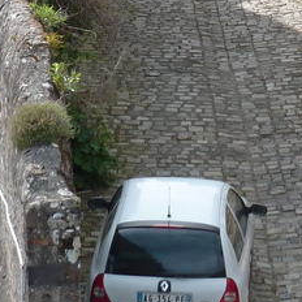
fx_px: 2349
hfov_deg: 7.3
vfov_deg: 7.1
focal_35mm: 238
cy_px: -254
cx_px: 223
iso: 80
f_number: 3.8
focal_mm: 8.5
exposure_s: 1/320
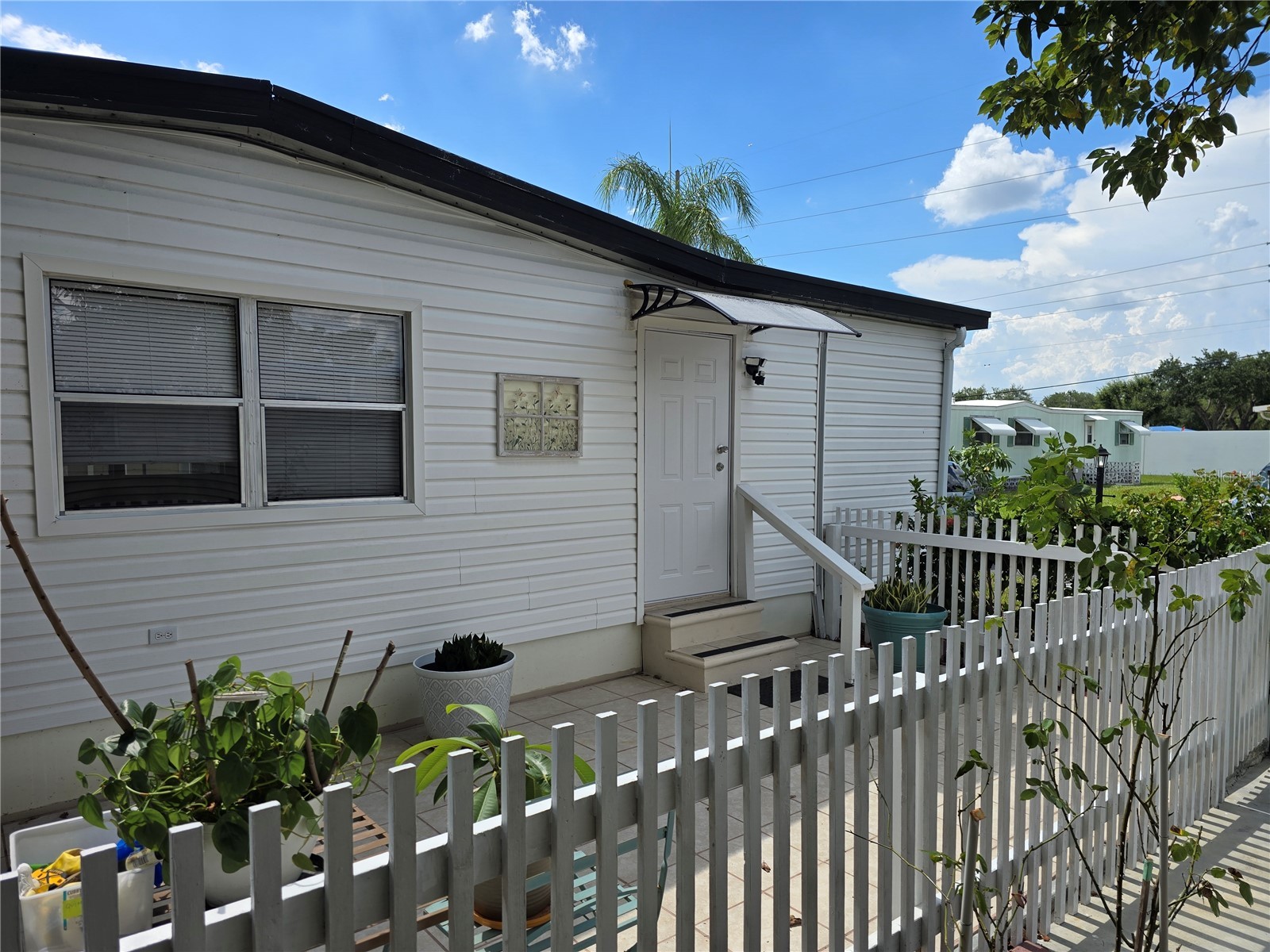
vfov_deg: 58.9
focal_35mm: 23
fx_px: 844
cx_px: 635
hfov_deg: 73.9
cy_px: 476
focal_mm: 6.3
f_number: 1.7
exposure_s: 1/873
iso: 12
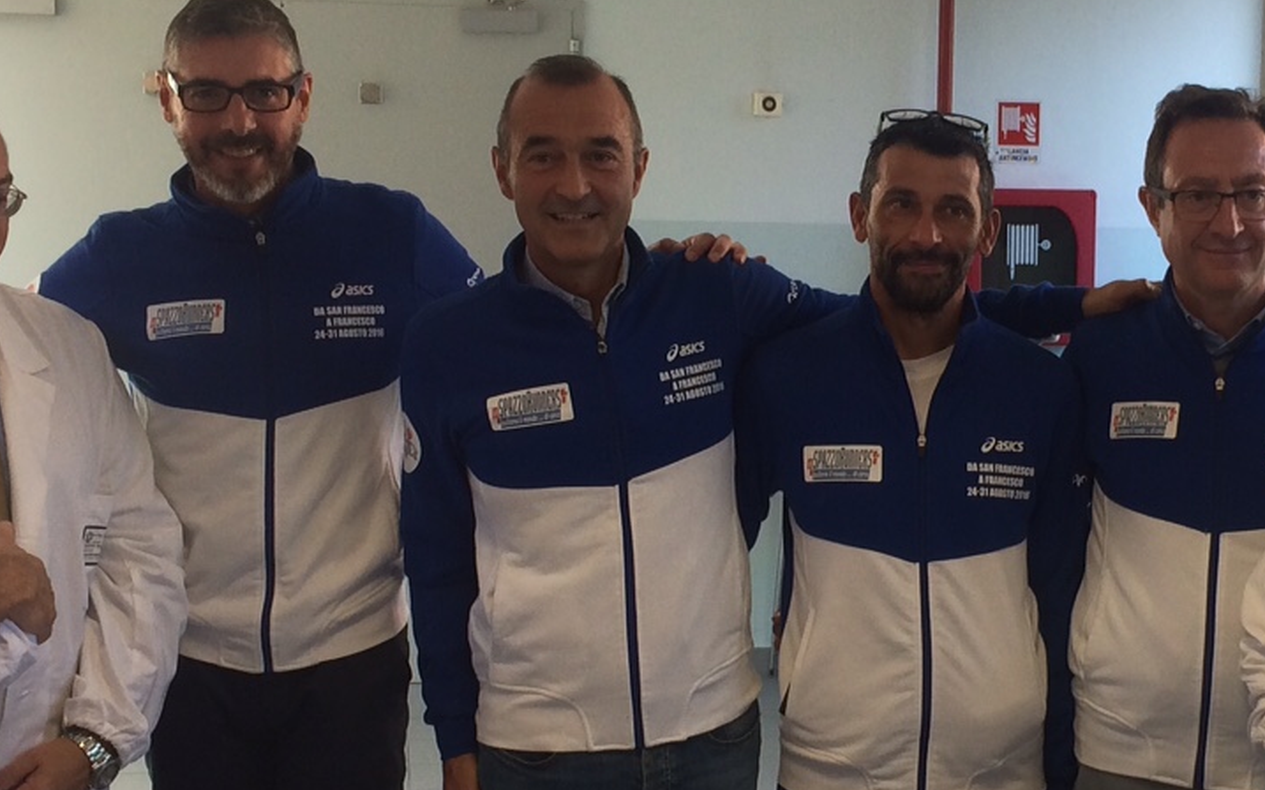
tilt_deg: -8.9
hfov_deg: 29.1
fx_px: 2413
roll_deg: -1.1
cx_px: 866
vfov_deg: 18.6
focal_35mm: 70
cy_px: 496
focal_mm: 4.15
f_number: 2.2
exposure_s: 1/100
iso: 64
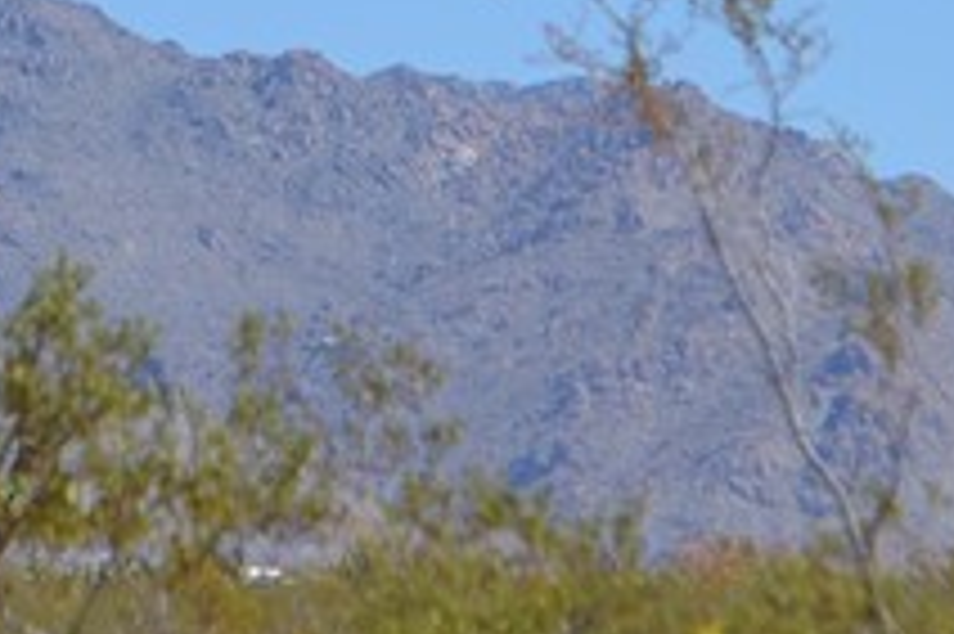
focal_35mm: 423
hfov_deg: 4.9
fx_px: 11189
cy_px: -13
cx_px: 284
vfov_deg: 3.2
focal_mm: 55
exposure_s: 1/1600
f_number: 7.1
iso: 400
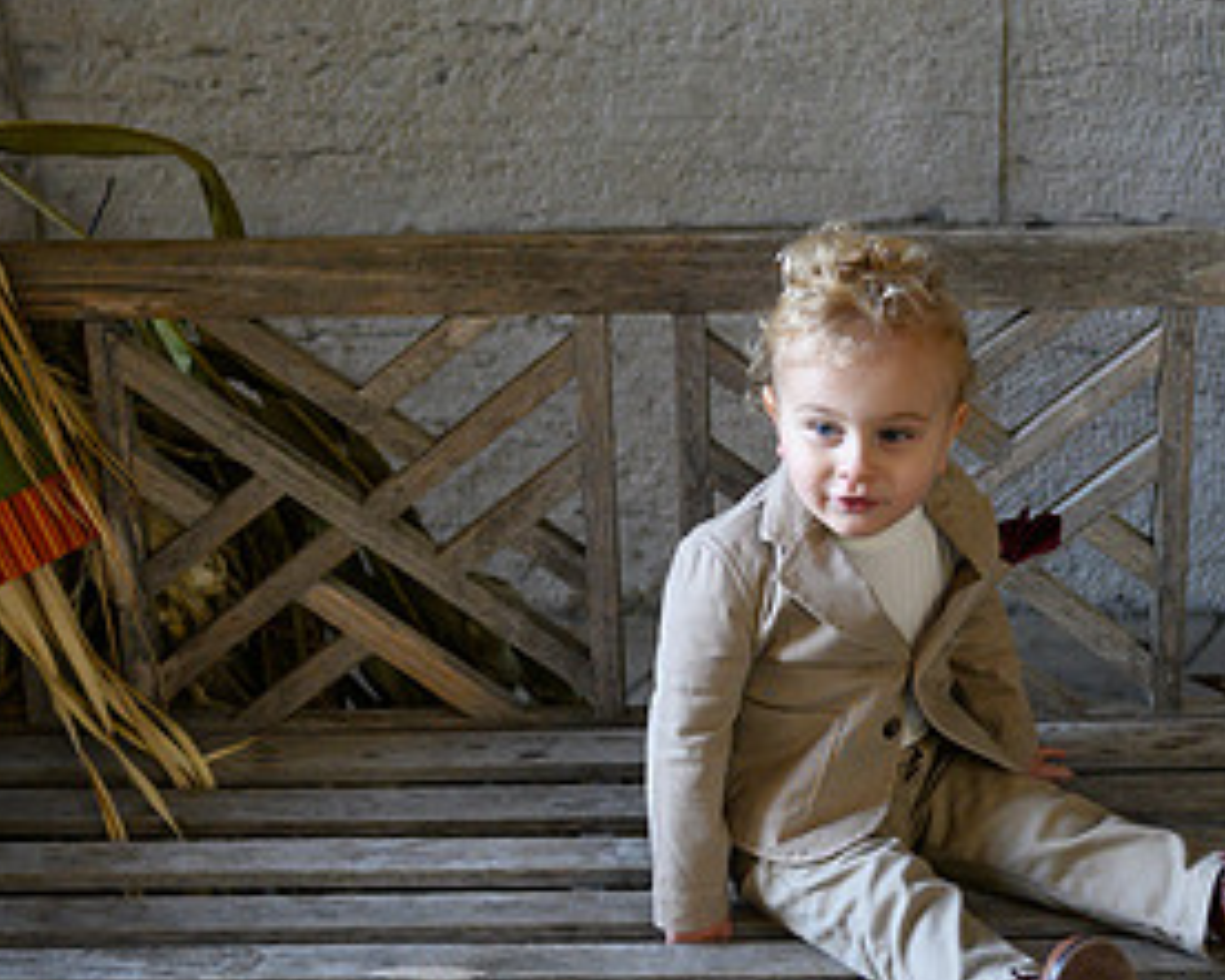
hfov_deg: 29.8
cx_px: 826
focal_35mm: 63
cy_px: 452
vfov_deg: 24.2
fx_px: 2285
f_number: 3.2
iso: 2000
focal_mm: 32
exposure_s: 1/500
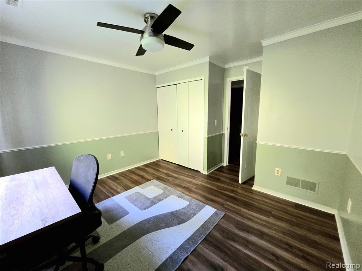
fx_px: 136
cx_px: 181
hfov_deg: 106.2
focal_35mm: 13
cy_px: 136
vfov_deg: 89.9
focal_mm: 2.2
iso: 800
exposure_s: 1/60.2
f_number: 2.2
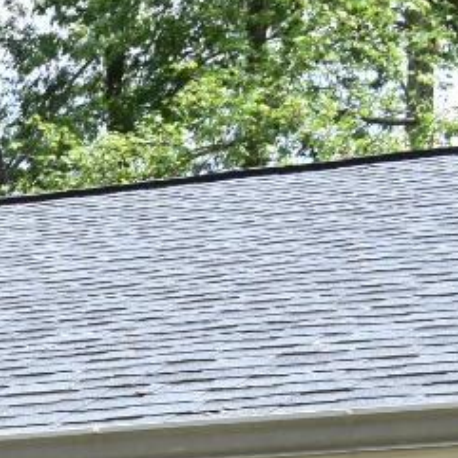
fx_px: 3084
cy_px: 1021
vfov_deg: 8.0
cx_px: -623
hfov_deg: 7.9
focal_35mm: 206
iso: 200
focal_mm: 24
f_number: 8
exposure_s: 1/250
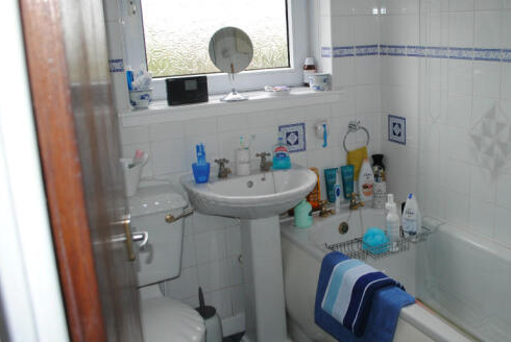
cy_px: 144
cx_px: 338
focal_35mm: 36
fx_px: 512
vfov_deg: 36.9
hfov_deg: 52.1
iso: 200
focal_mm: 18
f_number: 3.5
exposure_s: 1/60
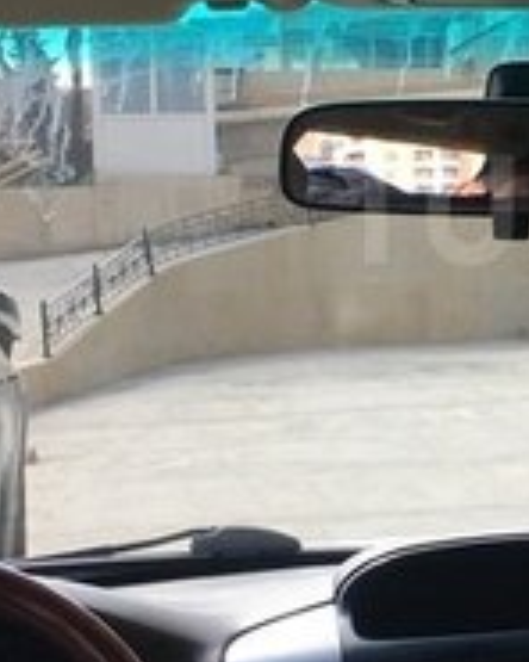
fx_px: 1977
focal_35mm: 101
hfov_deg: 14.6
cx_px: 701
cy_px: 209
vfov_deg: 18.9
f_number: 2.2
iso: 25
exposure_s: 1/516
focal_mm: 4.15
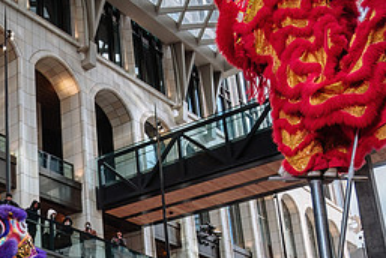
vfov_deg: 22.7
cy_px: 248
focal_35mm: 58
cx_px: -22
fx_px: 623
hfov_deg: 31.2
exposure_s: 1/250
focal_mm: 16
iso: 160
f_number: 2.8
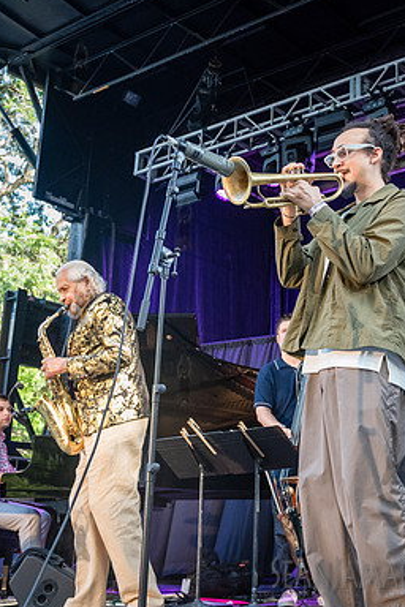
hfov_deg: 25.3
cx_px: 356
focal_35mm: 52
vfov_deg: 38.1
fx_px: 877
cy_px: 272
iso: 2500
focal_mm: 31
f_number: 4
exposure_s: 1/400
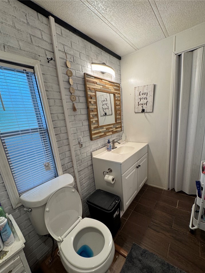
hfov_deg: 81.7
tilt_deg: -14.4
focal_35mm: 15
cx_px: 105
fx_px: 118
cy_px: 146
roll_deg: +5.3
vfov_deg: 98.0
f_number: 2.2
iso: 160
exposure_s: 1/60
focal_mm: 2.22
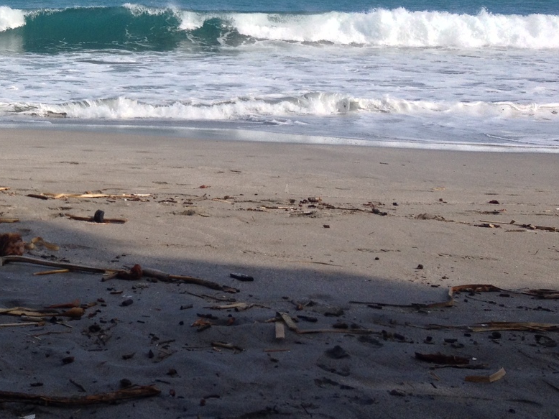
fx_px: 1162
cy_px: 15
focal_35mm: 72
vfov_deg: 19.9
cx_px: -9
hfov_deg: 25.6
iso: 50
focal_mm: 4.28
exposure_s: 1/2045
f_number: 2.4
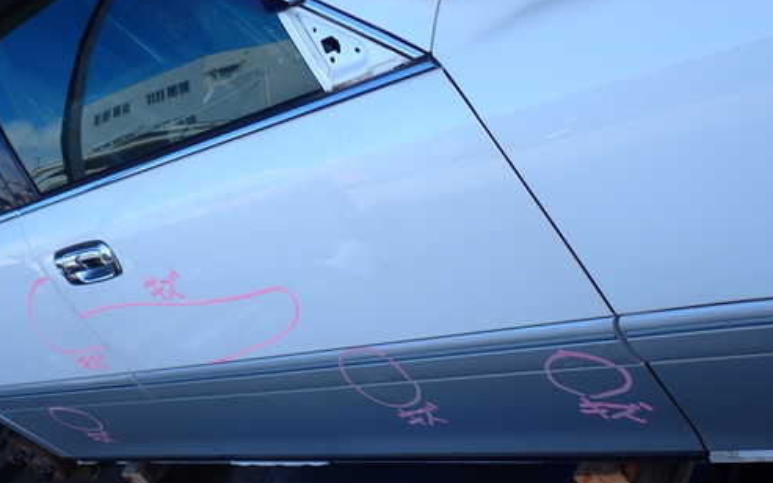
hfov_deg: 41.0
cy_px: 194
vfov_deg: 26.3
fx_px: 1032
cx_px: 332
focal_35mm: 49
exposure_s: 1/640
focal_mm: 6.83
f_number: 2.7
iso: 100
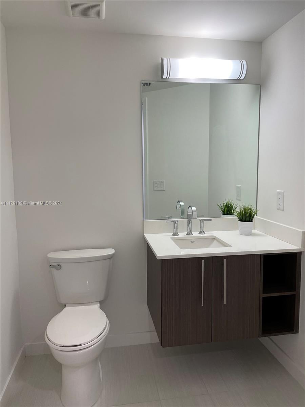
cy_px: 204
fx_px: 305
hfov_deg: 53.1
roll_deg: +1.0
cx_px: 152
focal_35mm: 26
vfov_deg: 67.3
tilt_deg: -5.7
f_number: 1.6
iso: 100
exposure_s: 1/120
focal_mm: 4.2
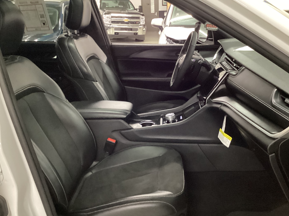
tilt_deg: -21.6
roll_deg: +1.2
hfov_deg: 51.3
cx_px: 160
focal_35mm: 36
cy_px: 118
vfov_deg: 39.6
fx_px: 301
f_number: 2.4
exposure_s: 1/24
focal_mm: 3.3
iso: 800
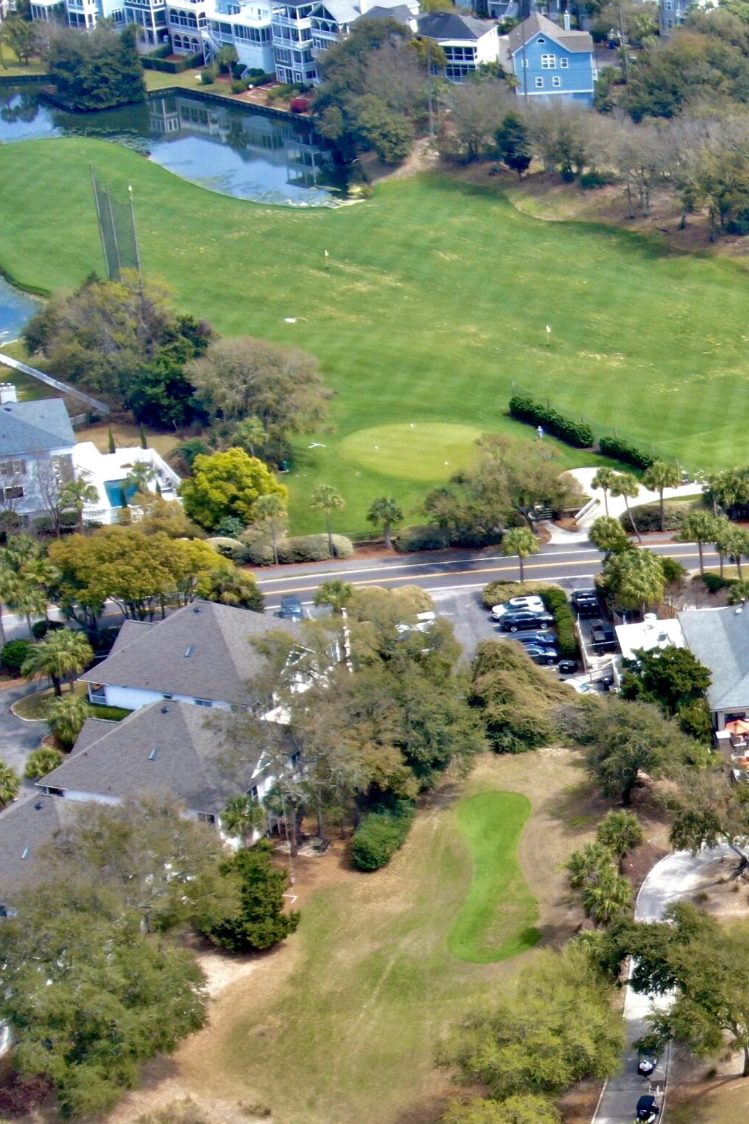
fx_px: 2965
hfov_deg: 13.8
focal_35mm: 95
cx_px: 991
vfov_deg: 21.3
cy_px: 818
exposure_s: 1/30
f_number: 3.8
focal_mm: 8.42
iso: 200
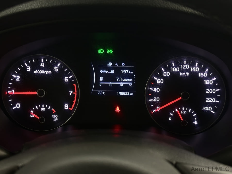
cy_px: 87
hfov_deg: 39.7
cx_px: 116
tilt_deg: -26.2
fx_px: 322
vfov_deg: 30.3
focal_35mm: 48
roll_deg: -0.2
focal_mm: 6.86
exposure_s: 1/50
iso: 250
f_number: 1.78
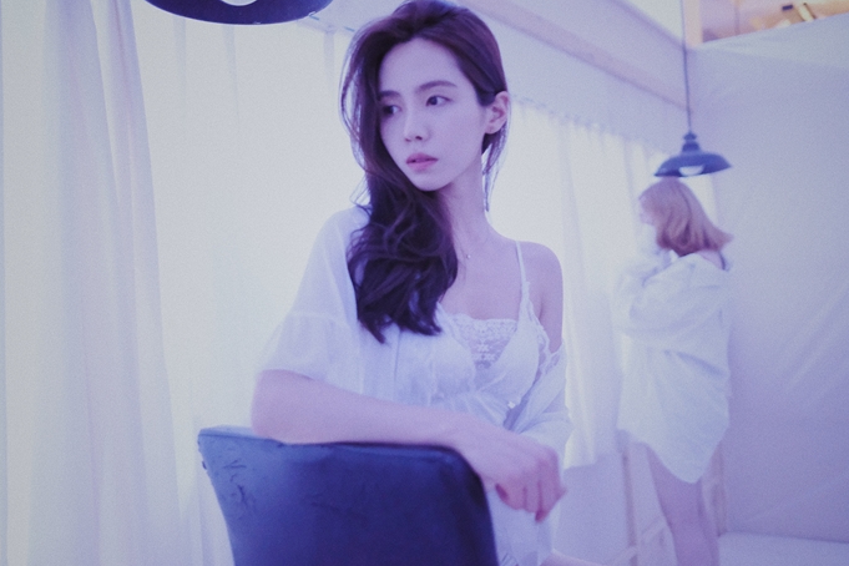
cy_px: 290
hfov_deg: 53.1
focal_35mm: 36
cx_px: 423
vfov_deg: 36.9
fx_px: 849
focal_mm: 23
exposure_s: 1/30
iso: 10000
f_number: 1.4
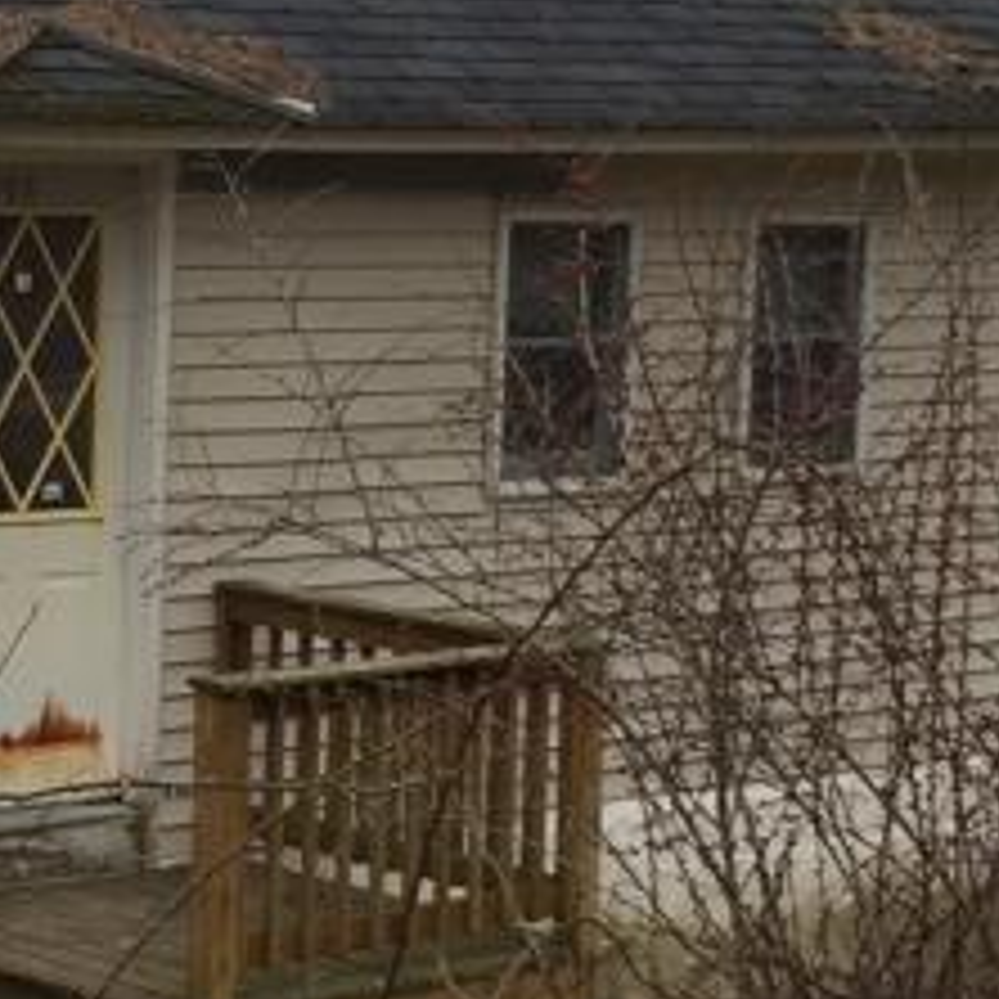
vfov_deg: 14.8
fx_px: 3853
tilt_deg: -6.2
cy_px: 482
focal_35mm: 118
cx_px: -4
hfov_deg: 14.5
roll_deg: -2.0
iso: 32
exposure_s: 1/542
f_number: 2.2
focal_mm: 4.15
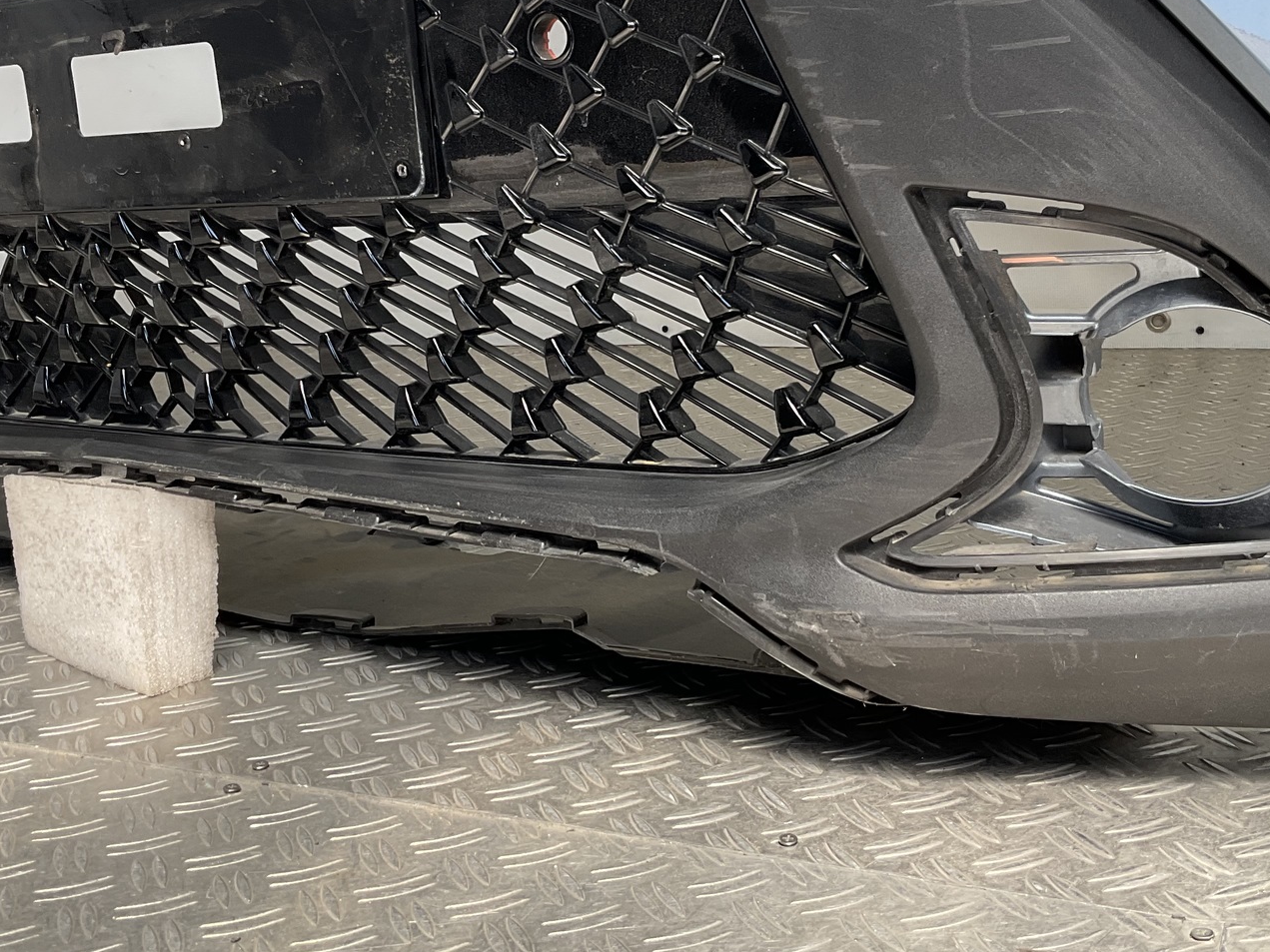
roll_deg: +3.5
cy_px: 343
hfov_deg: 41.2
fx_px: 1687
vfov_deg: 31.3
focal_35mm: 46
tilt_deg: -10.9
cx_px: 590
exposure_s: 1/268
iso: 16
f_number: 1.8
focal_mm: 3
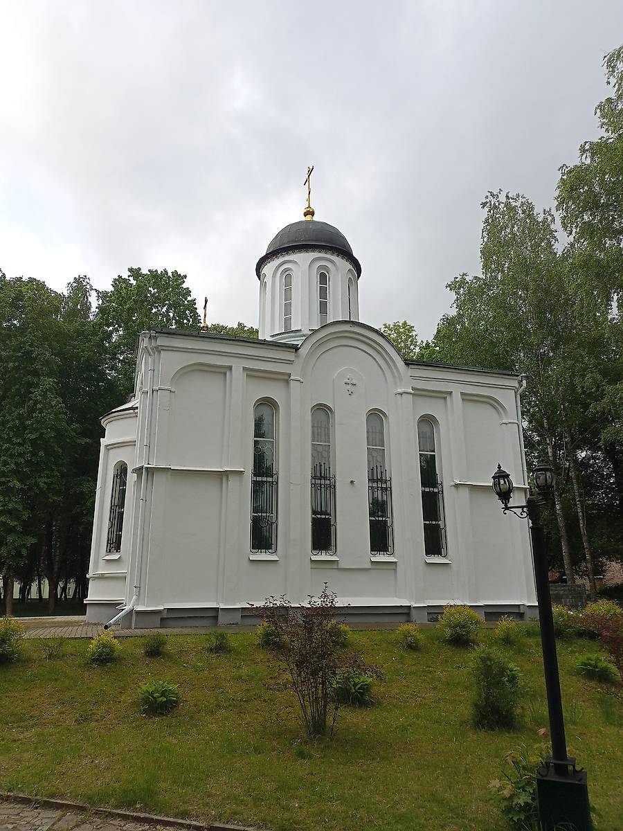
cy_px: 416
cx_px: 312
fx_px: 672
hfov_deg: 49.7
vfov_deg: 63.4
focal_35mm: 28
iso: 114
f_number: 1.8
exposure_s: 1/1279
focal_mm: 4.69
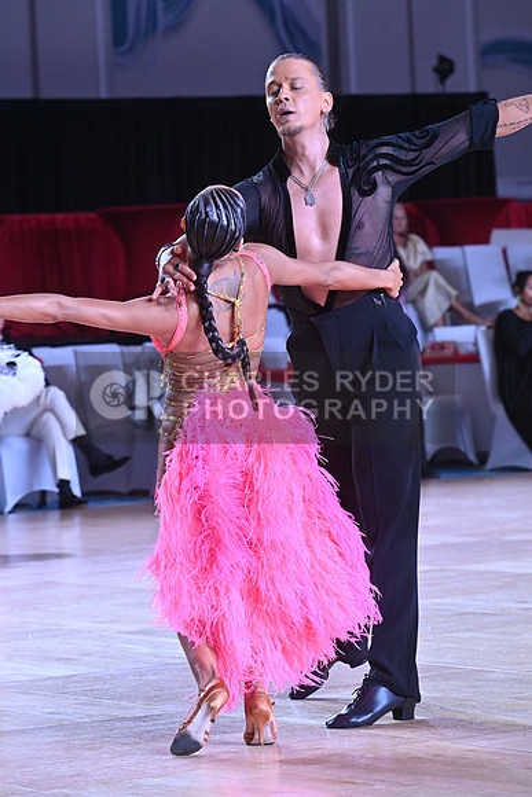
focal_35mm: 160
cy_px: 398
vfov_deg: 12.8
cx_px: 266
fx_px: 3544
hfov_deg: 8.6
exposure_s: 1/400
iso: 4000
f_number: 8
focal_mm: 160
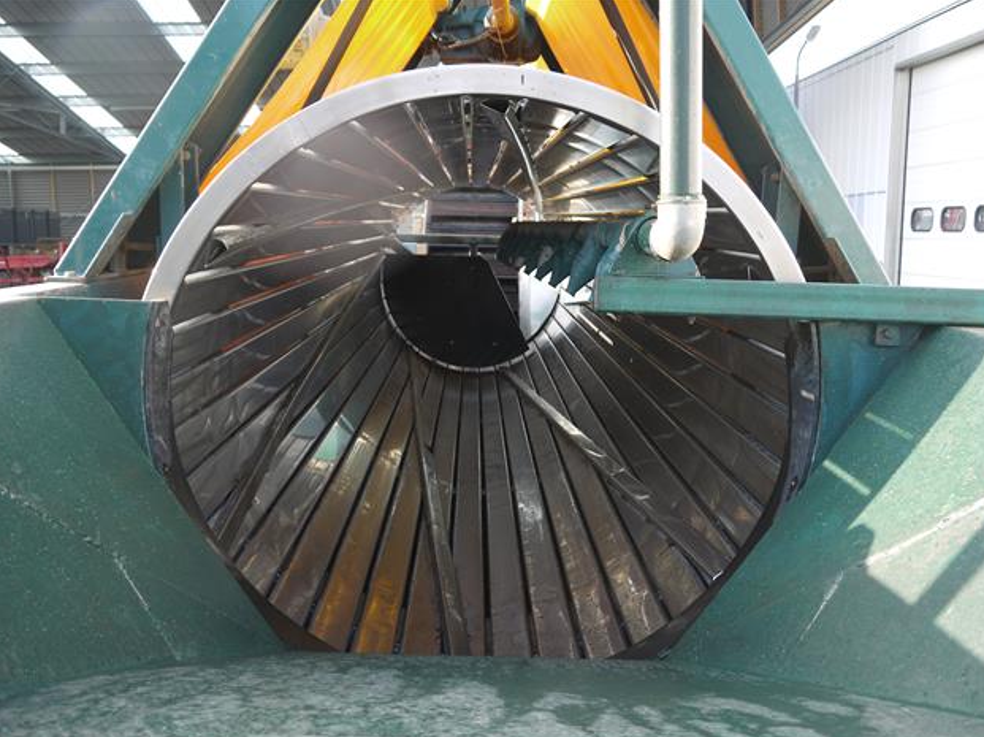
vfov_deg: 42.9
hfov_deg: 55.4
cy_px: 377
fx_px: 938
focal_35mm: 33
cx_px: 493
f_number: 4
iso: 100
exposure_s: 1/100
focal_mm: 16
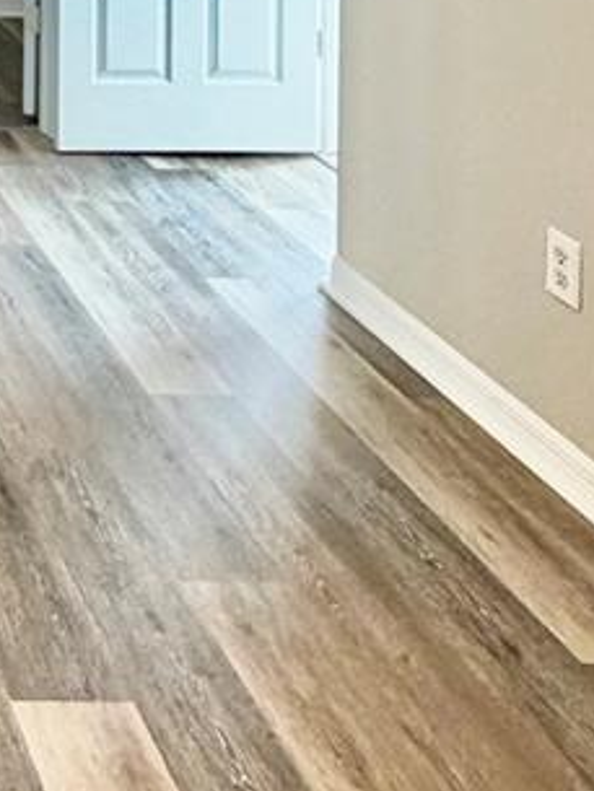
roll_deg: -0.9
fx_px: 1257
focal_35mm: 55
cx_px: -386
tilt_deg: -0.7
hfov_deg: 20.9
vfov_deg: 27.4
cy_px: -309
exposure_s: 1/120
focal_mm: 2.22
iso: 320
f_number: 2.2
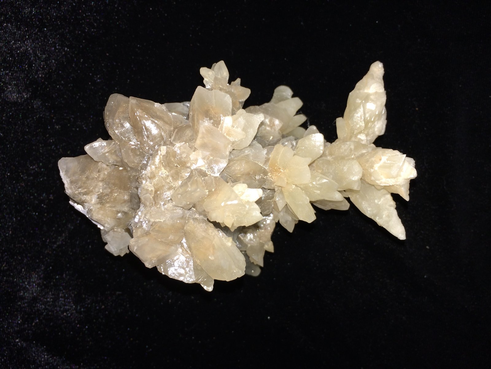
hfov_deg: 60.0
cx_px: 246
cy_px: 184
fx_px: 426
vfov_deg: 46.8
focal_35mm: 30
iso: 32
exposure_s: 1/101
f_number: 2.2
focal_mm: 4.12
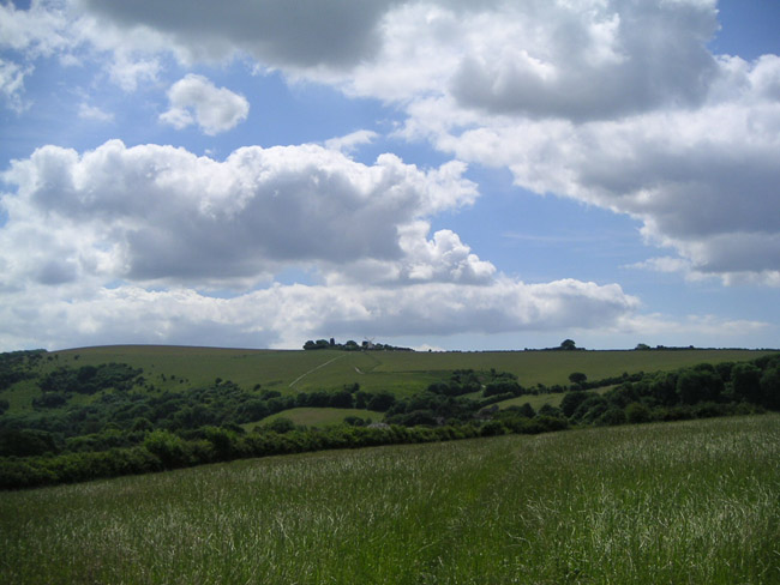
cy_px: 292
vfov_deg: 25.7
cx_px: 390
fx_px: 1285
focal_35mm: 57
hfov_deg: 33.8
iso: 50
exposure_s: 1/350
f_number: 6.7
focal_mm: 8.9
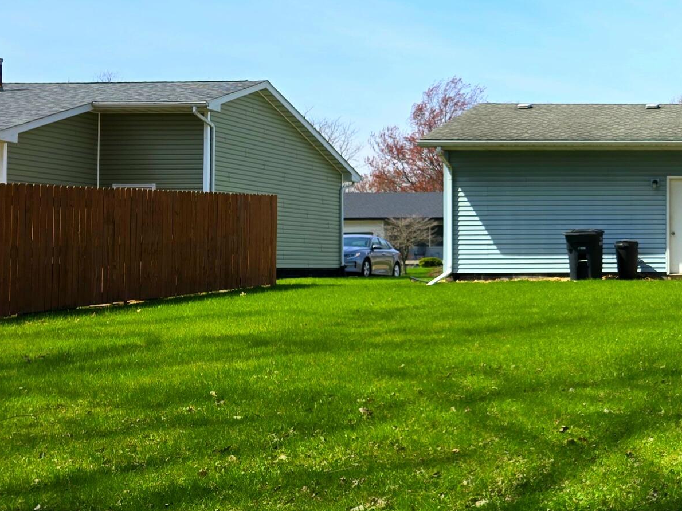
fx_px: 1142
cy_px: 222
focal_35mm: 58
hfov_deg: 28.4
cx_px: 843
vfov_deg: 25.2
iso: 12
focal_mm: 6.3
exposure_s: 1/667
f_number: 1.7
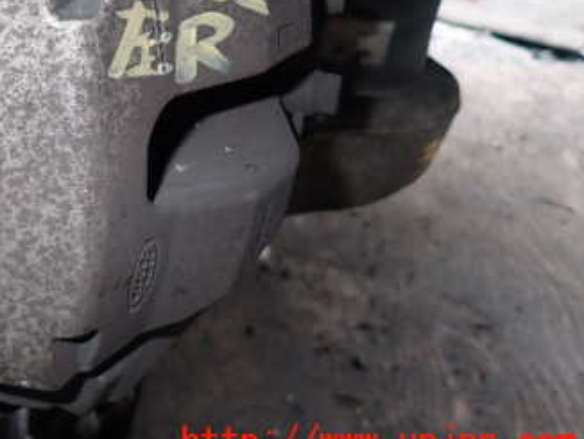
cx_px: 48
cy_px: 63
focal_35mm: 46
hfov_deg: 38.2
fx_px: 777
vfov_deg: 30.5
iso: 200
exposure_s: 1/30
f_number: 5.6
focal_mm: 4.5
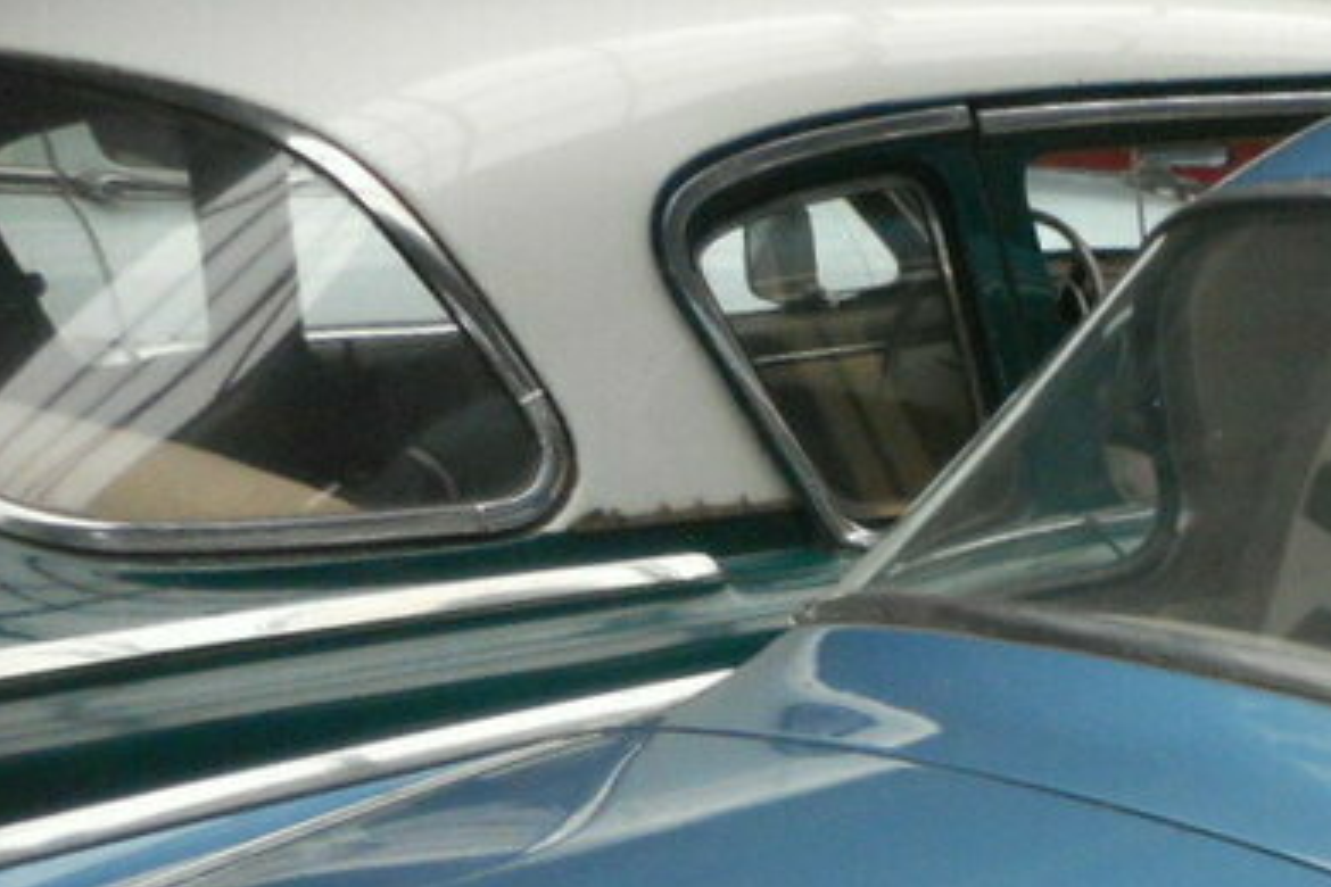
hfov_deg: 21.3
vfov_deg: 16.0
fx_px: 2958
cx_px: 2014
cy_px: 1232
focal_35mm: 80
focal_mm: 4.5
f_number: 3.7
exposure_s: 1/30
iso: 220
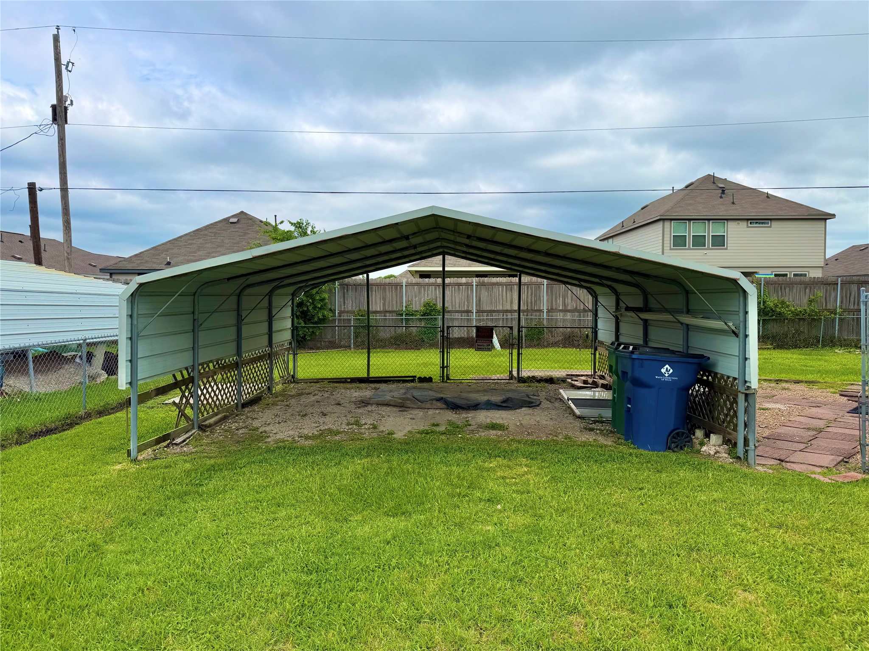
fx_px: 602
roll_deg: +0.0
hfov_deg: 71.6
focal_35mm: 24
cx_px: 434
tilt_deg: -2.5
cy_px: 326
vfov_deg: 56.8
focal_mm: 6.76
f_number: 1.78
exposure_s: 1/4975
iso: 80
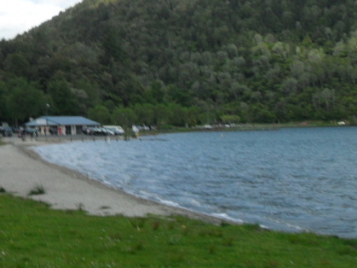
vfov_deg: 18.6
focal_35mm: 79
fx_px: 815
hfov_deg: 24.4
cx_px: 81
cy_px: 83
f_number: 8.9
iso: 100
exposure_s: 1/90
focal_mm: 6.2
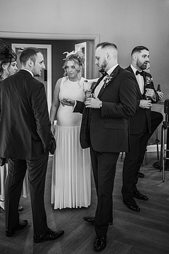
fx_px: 338
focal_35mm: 48
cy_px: 114
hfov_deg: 28.1
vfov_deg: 41.1
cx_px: 74
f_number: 2.8
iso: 6400
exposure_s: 1/200
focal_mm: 40
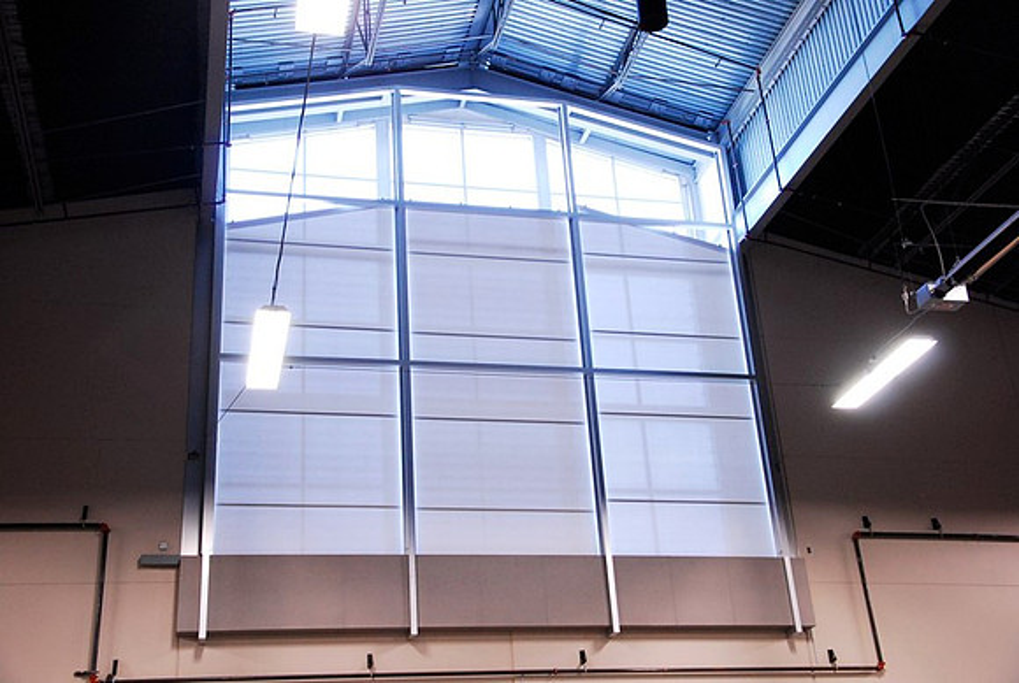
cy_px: 342
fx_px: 1276
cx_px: 510
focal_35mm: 45
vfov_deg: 30.0
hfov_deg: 43.5
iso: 800
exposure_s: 1/45
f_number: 4.8
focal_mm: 30
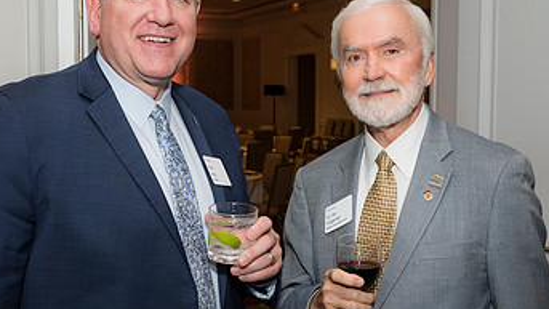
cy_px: 177
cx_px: 259
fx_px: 801
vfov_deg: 21.8
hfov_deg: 37.8
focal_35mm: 55
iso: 800
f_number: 5.6
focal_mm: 31
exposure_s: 1/125
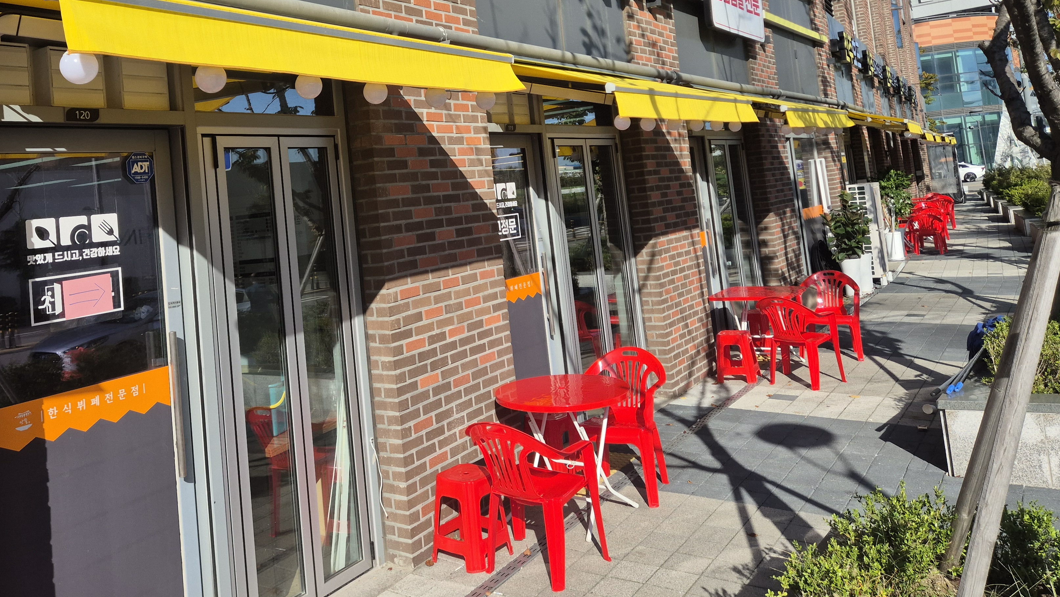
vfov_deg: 36.7
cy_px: 134
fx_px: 871
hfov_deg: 62.1
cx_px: 425
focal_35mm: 31
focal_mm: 5.4
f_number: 1.8
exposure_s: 1/1960
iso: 25
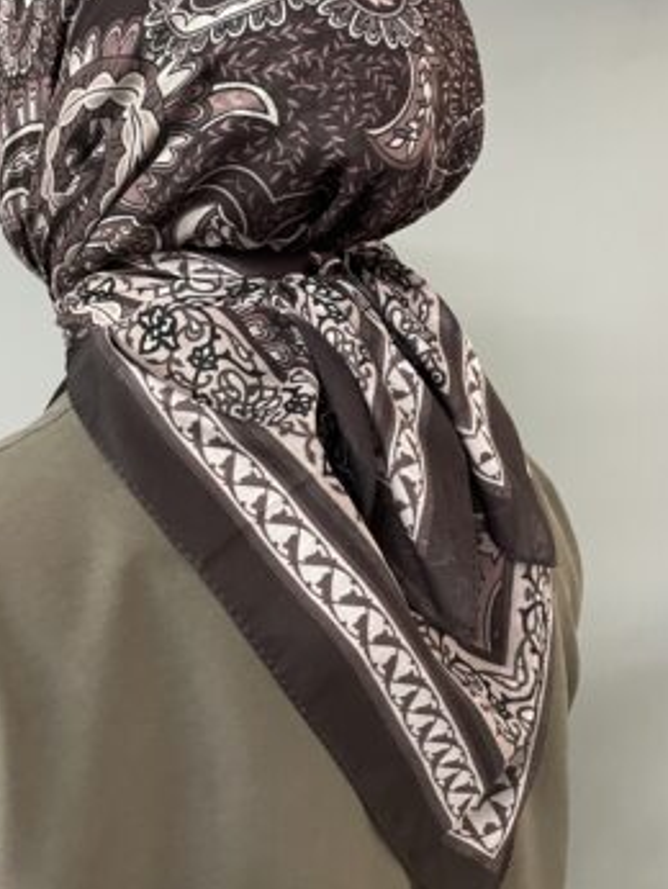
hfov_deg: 35.8
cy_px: 279
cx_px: 247
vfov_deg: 45.9
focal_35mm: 40
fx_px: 1028
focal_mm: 4.2
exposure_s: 1/33
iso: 400
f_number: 1.6
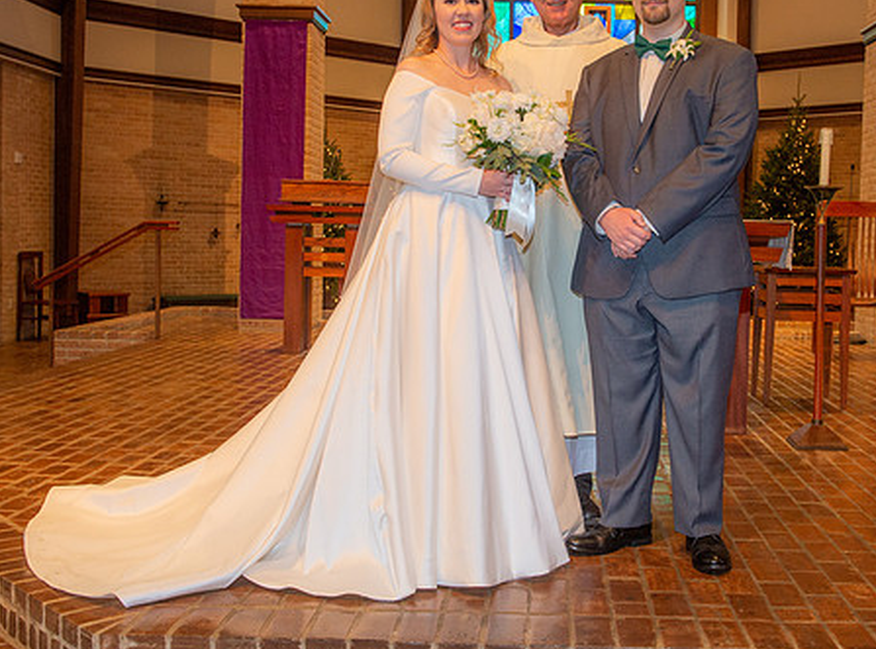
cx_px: 530
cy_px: 280
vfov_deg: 31.2
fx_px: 1159
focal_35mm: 46
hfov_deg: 41.2
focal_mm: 31
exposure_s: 1/125
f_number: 5.6
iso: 1600
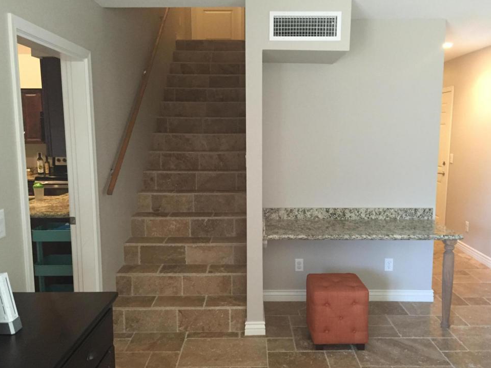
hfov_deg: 58.4
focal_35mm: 31
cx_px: 249
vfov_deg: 45.4
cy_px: 195
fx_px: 440
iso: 250
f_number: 2.2
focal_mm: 4.15
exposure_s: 1/24
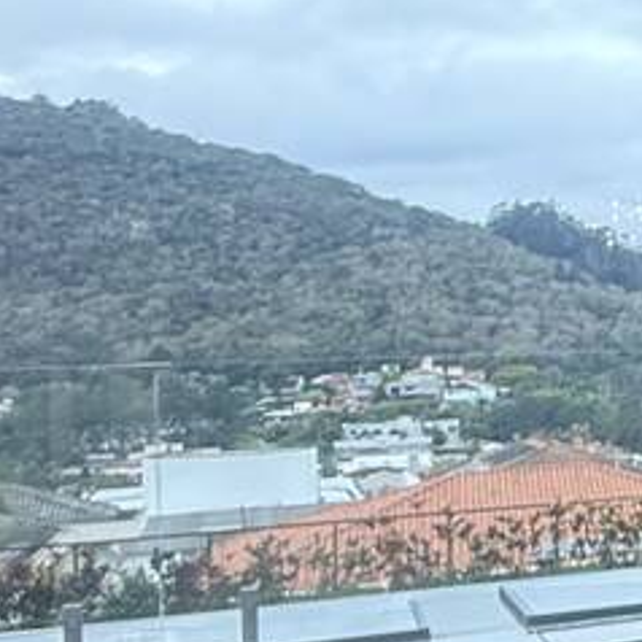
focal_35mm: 75
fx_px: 1574
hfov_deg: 14.6
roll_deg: +0.3
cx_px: 1551
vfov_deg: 23.1
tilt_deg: +0.6
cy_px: 321
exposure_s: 1/120
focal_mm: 2.22
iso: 160
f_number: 2.2
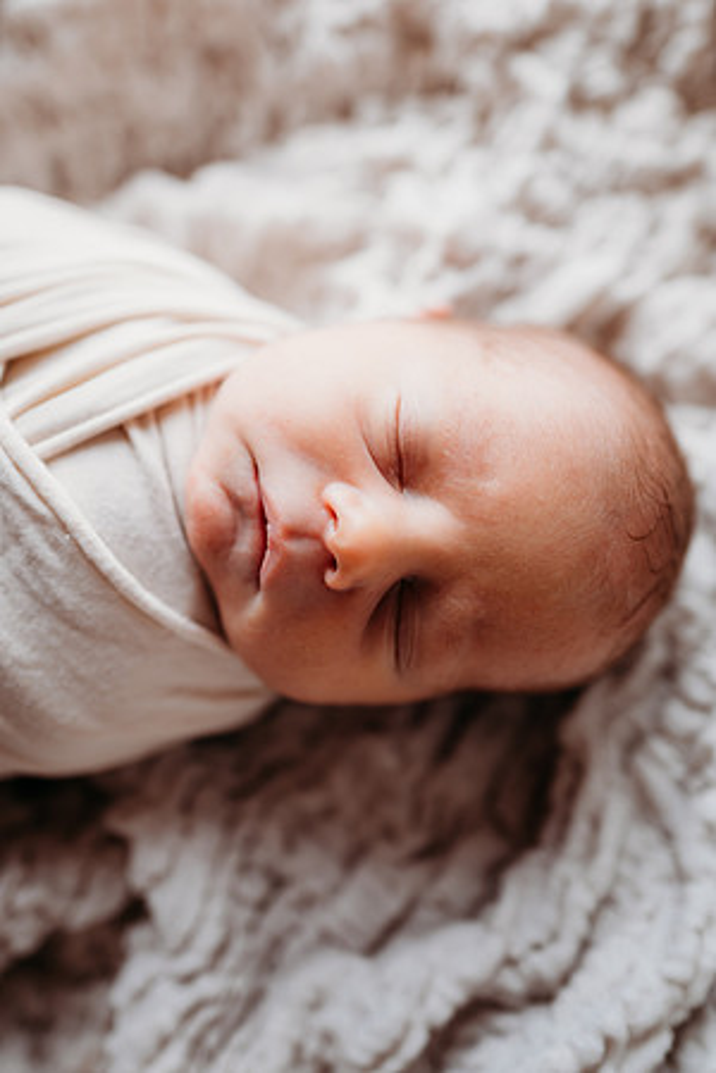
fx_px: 716
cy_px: 536
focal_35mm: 24
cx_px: 358
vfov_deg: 73.7
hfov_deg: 53.1
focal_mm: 24
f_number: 2.2
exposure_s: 1/200
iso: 80
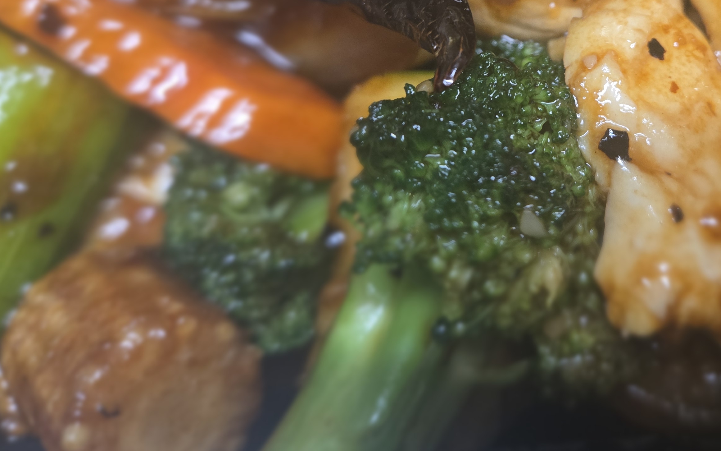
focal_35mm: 42
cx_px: 541
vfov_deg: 29.0
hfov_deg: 45.5
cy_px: 22
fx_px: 825
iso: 320
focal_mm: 5.4
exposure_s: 1/40
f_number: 1.8
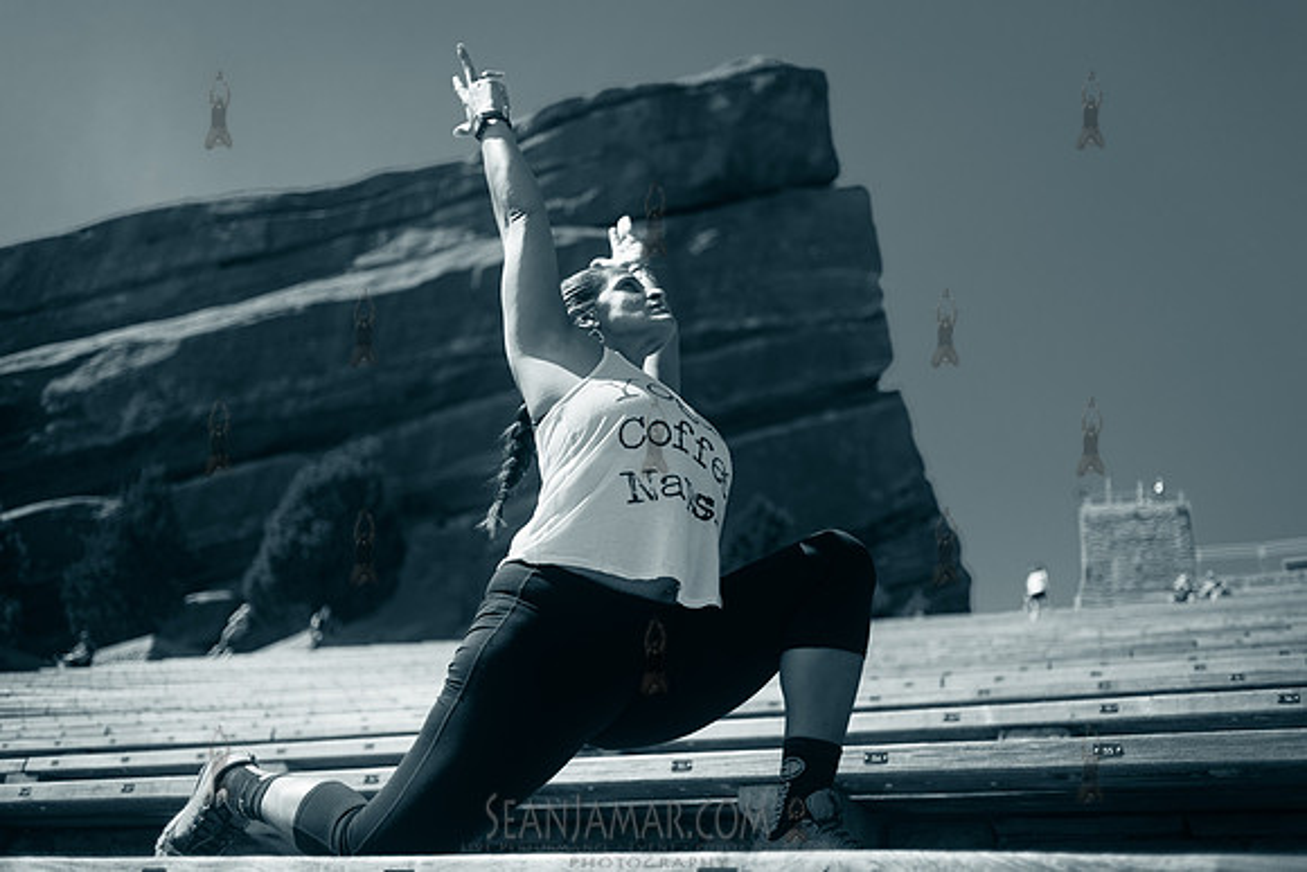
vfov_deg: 36.9
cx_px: 654
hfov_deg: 53.1
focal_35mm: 36
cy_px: 436
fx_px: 1308
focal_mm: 35
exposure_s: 1/2000
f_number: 2
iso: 100
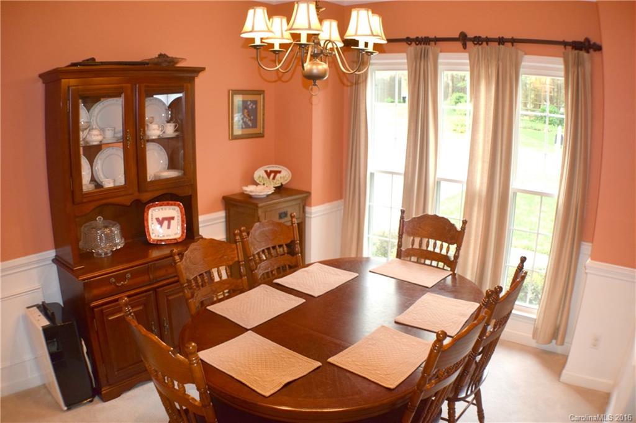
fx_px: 662
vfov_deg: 35.5
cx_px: 318
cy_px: 212
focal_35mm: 38
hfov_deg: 51.3
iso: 800
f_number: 4.5
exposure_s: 1/80
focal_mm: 25
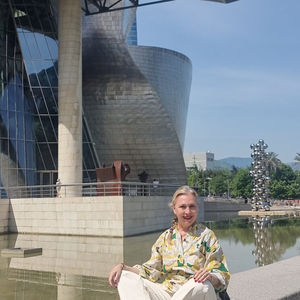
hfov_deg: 55.6
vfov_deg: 55.6
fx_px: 284
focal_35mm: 29
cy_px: 139
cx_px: 152
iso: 50
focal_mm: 6.7
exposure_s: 1/1560
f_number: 1.8
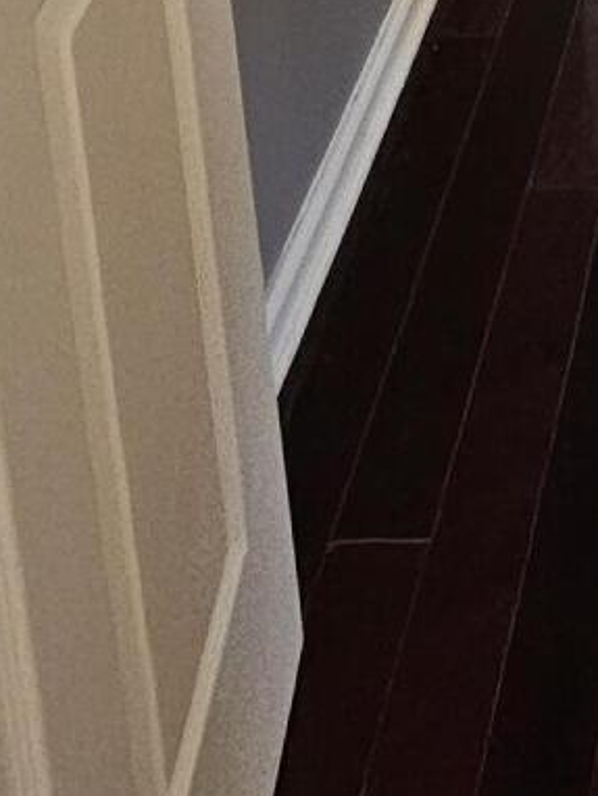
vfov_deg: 18.5
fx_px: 1565
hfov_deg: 19.1
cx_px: 888
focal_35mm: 68
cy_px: -796
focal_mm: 2.2
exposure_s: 1/60
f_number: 2.2
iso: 400
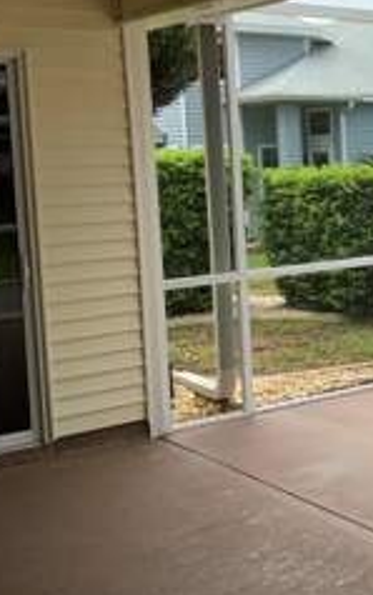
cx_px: 523
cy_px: 238
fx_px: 1007
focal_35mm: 62
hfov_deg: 19.0
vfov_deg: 32.9
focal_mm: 3
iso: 16
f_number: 1.8
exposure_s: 1/804
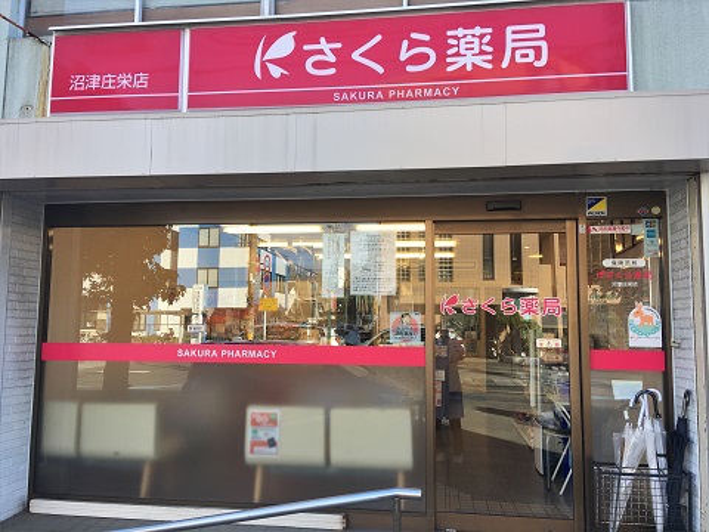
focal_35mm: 29
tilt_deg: +3.6
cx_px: 354
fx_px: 594
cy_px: 266
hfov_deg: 61.7
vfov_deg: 48.2
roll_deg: -0.3
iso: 25
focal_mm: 4.15
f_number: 2.2
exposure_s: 1/247
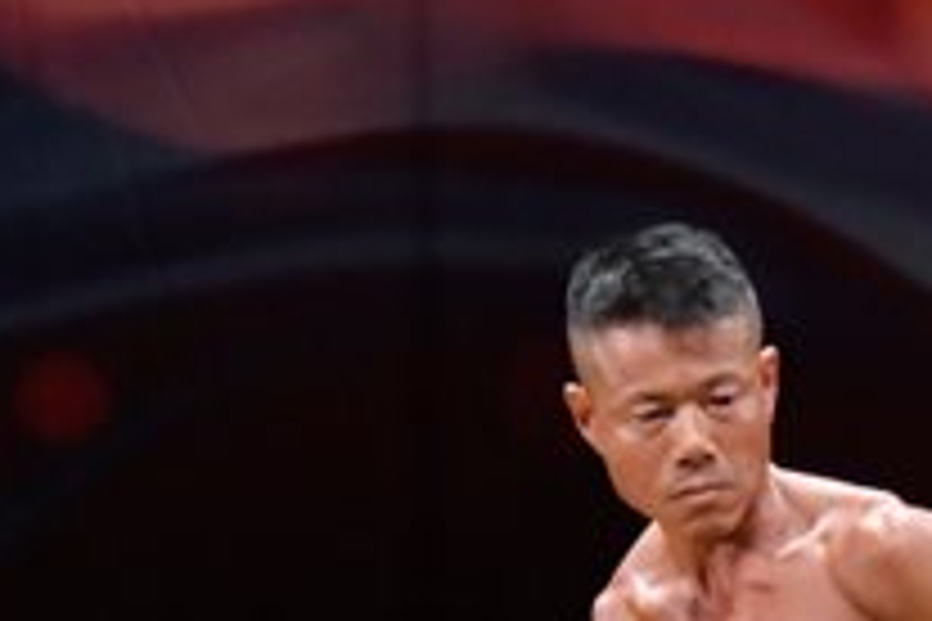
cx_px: 606
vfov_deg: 1.6
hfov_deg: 2.4
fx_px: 21797
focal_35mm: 842
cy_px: 1080
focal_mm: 150
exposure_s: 1/400
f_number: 5.6
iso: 4000
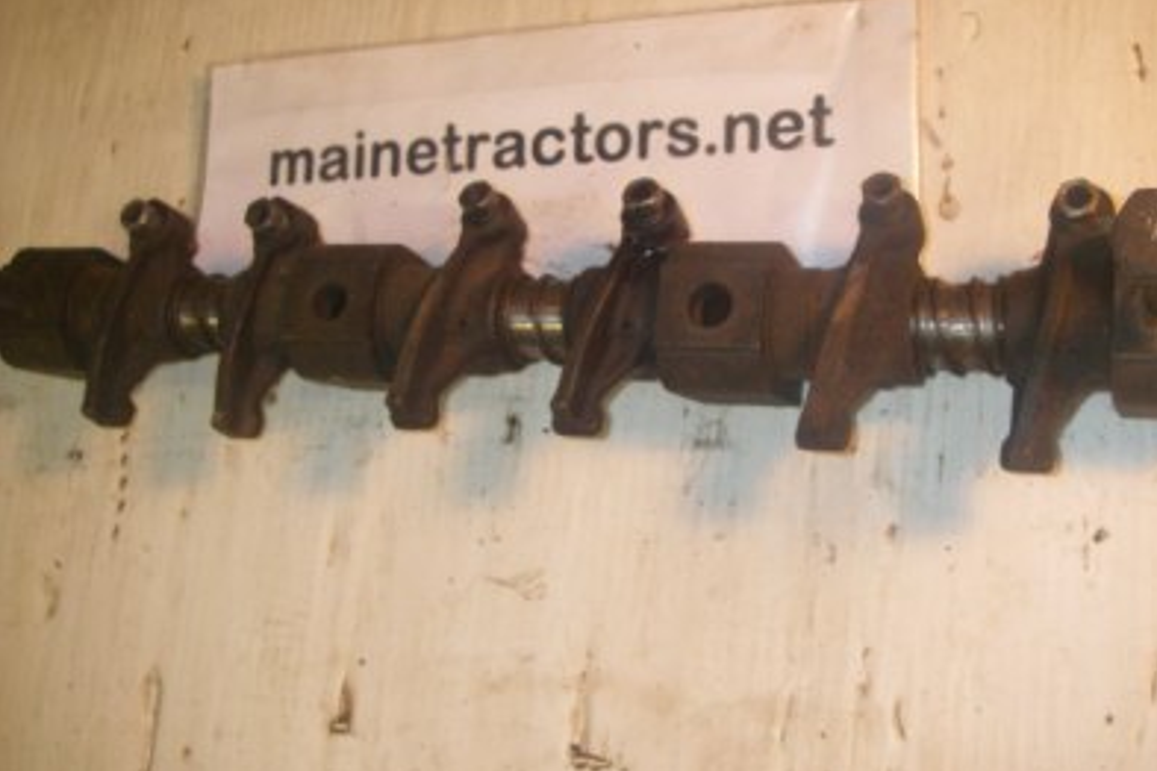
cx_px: 657
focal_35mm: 45
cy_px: 341
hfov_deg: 43.5
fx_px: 1446
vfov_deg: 29.8
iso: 200
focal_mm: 6.3
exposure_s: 1/40
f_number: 3.3
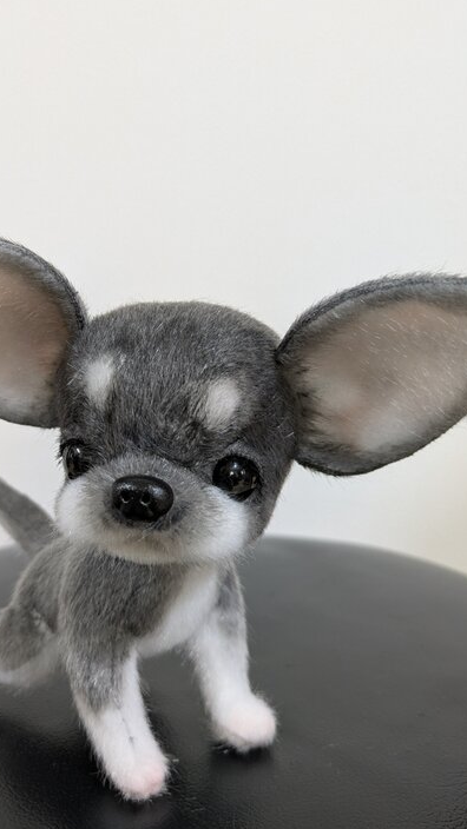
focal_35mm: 33
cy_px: 380
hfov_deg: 35.5
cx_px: 180
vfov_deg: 59.4
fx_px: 726
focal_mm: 5.43
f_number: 1.89
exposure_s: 1/24
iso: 144
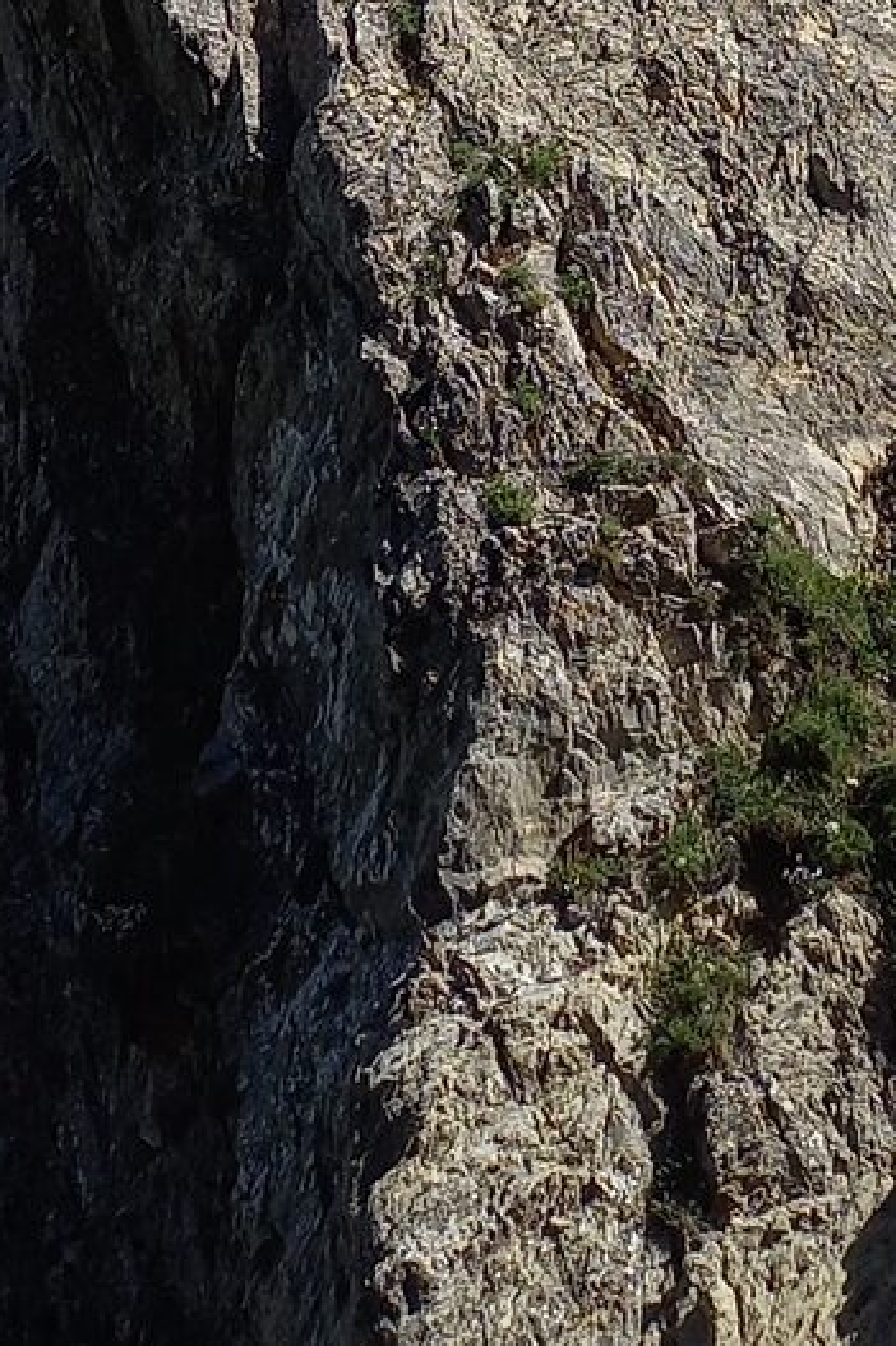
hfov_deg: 13.4
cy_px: -1234
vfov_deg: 16.3
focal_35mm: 101
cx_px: 807
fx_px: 3773
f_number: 1.8
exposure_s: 1/1218
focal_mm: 4.65
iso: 50
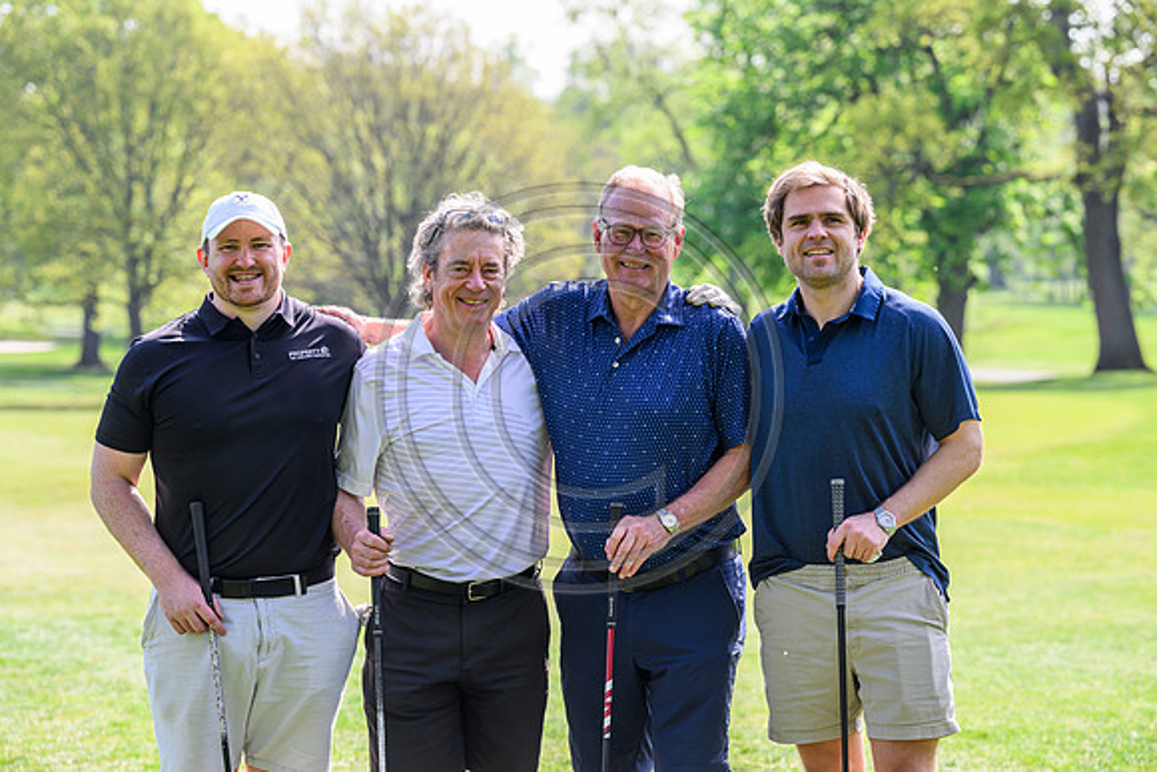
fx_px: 3857
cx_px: 578
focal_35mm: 120
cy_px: 386
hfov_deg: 17.1
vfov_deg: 11.4
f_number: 5
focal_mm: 120
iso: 500
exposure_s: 1/640
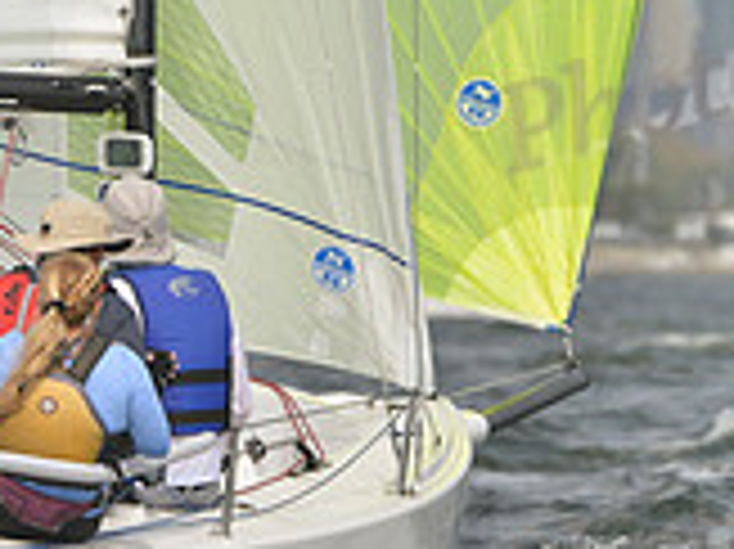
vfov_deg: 1.2
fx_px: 26083
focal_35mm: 1231
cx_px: 270
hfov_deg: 1.6
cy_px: -115
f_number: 9
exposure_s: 1/1250
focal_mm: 360
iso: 400
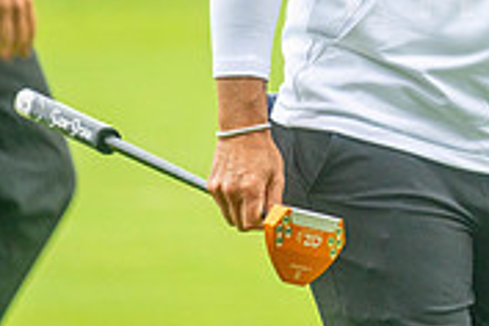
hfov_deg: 2.1
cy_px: -156
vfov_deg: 1.4
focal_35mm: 984
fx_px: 13365
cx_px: 704
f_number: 4
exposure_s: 1/1000
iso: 800
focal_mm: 300
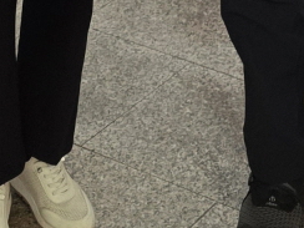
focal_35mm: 151
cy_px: -513
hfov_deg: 13.0
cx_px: 87
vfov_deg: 8.0
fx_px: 1326
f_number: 1.7
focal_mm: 6.25
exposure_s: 1/120
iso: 160
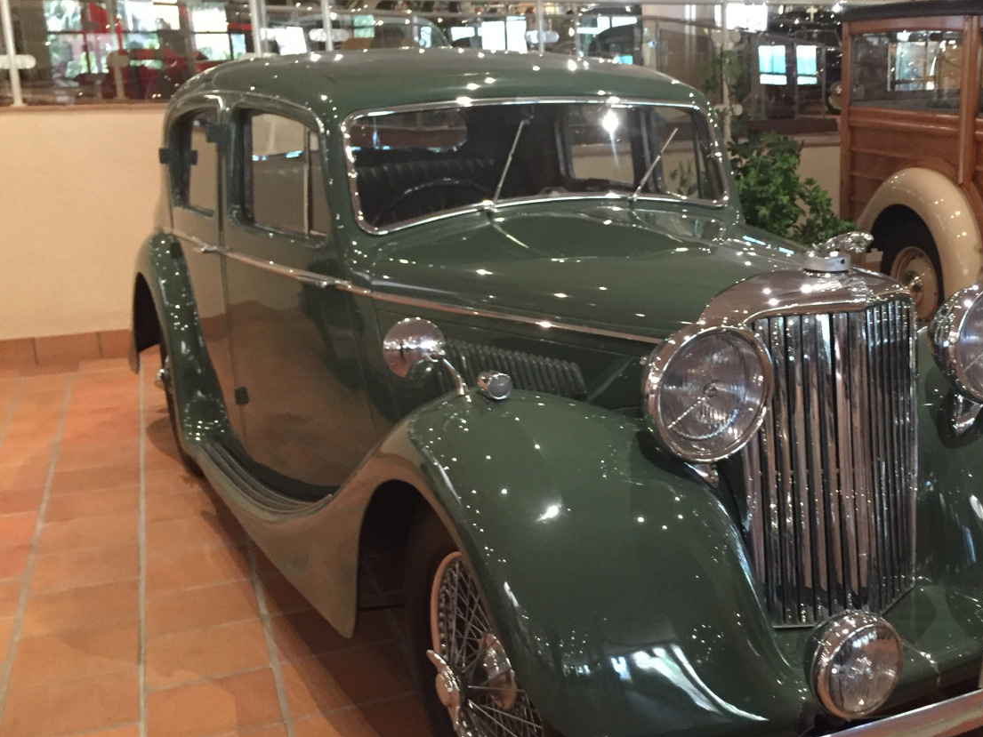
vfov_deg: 34.4
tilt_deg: -13.4
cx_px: 711
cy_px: 376
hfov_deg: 43.6
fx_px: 1193
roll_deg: +0.7
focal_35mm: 42
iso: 320
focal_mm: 4.15
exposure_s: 1/17
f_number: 2.2
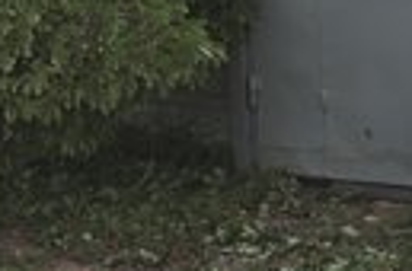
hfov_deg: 17.3
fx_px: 1277
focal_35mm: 112
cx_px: -112
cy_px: -124
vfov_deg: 11.7
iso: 100
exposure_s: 1/500
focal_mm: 36
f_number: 4.5
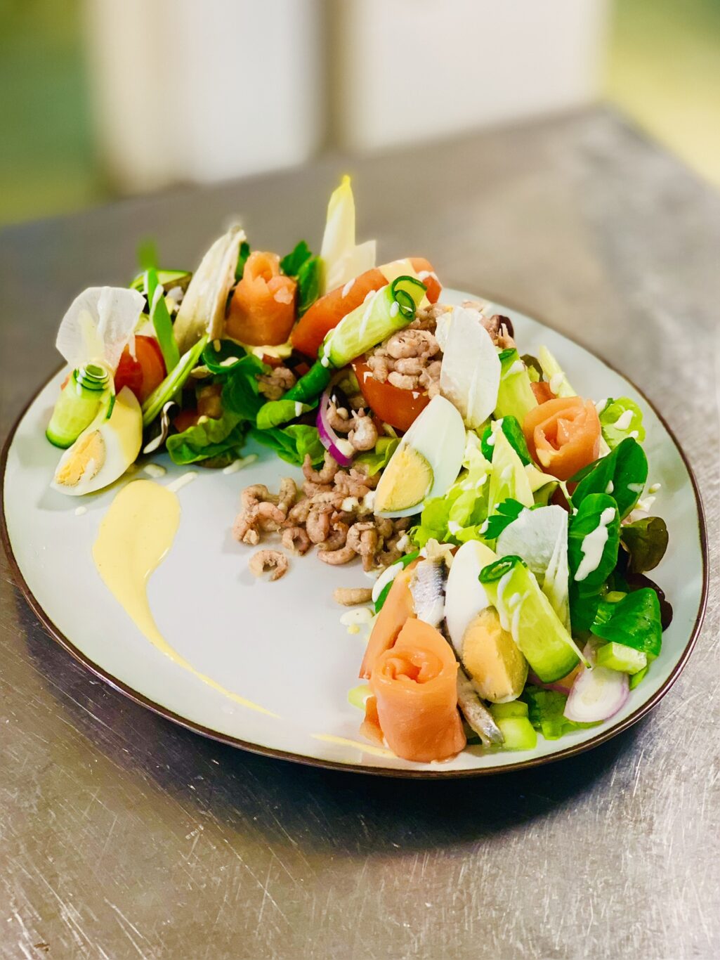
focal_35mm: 52
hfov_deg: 28.0
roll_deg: -1.4
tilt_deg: -41.2
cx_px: 360
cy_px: 480
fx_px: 1442
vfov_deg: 36.8
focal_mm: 6
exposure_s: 1/50
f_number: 2.4
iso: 125
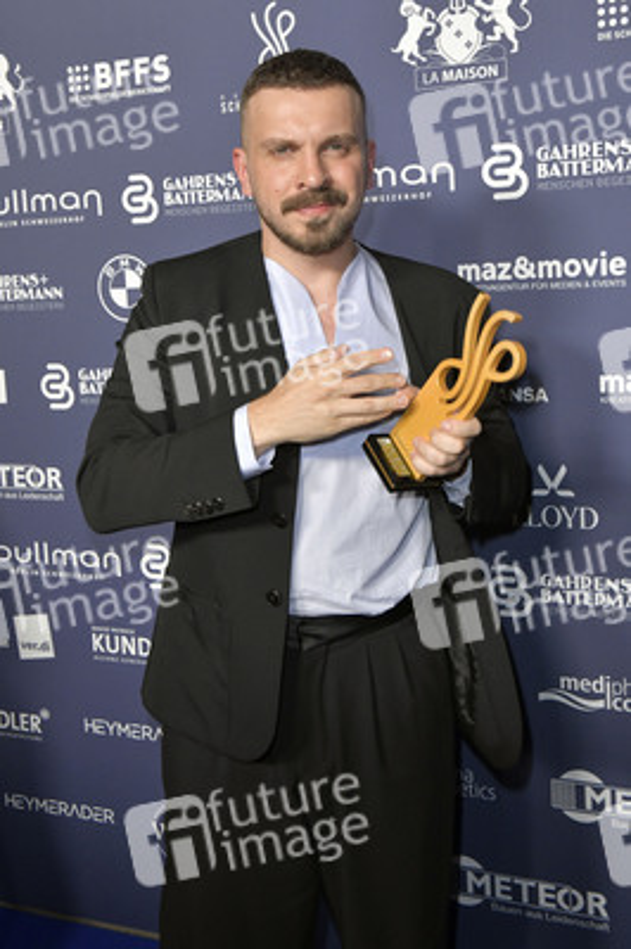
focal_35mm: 35
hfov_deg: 37.8
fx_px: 922
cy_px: 474
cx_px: 316
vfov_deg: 54.5
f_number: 6.3
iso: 2000
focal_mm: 35
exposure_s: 1/250
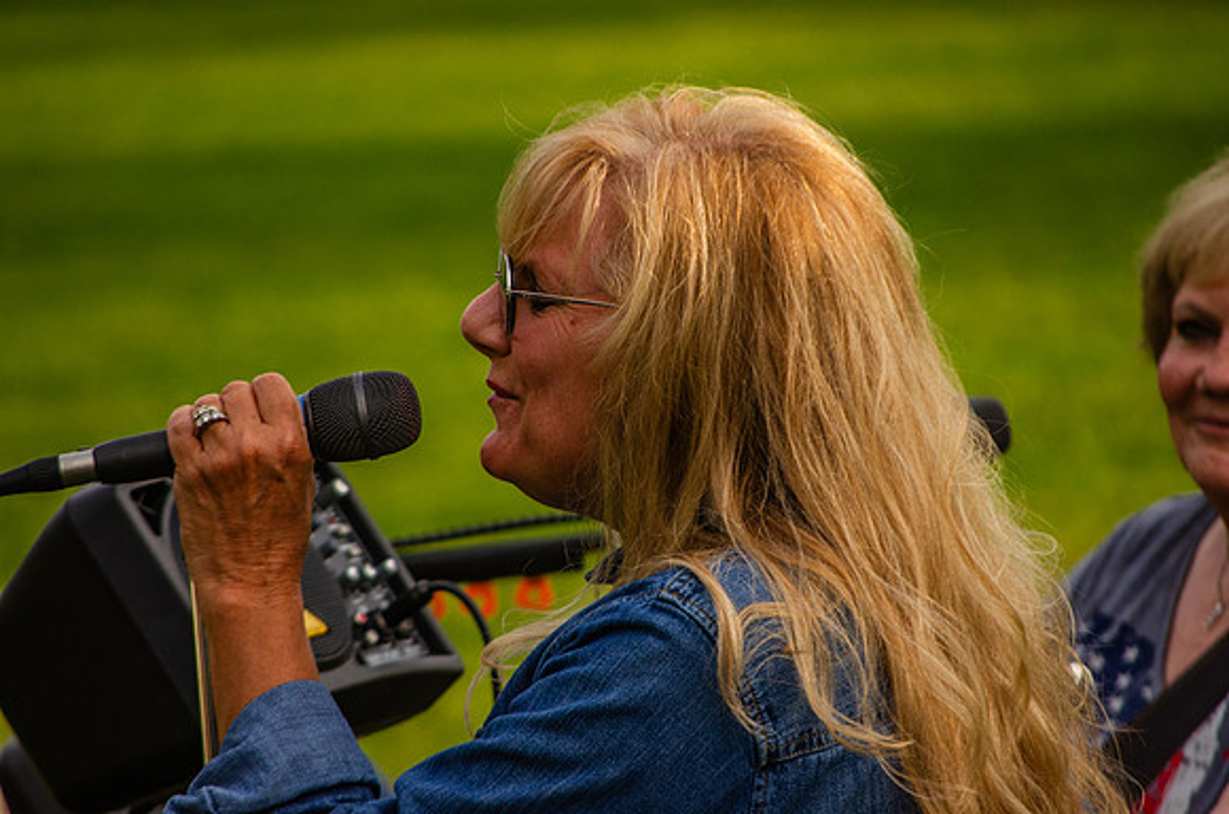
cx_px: 614
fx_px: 8942
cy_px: 407
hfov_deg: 7.9
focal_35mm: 262
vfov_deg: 5.2
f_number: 5.6
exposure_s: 1/500
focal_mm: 175
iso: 320
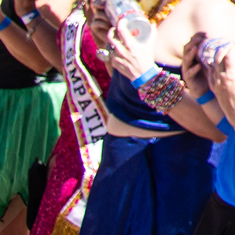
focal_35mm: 243
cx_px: 1034
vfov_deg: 6.6
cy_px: -430
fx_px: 1866
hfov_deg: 5.8
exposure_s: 1/1000
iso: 250
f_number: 4
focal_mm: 30
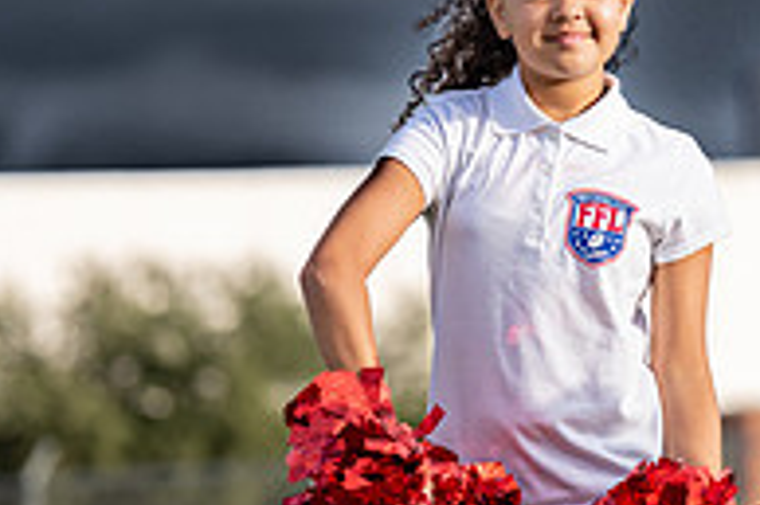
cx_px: 535
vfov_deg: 3.0
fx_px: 9639
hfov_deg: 4.5
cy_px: 289
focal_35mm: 457
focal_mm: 119
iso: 250
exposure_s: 1/3200
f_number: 2.8
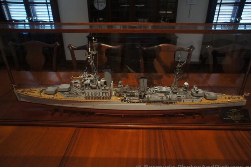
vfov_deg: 51.2
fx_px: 174
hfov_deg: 71.6
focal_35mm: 25
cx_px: 127
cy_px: 84
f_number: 2.8
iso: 1600
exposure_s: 1/50
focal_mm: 16
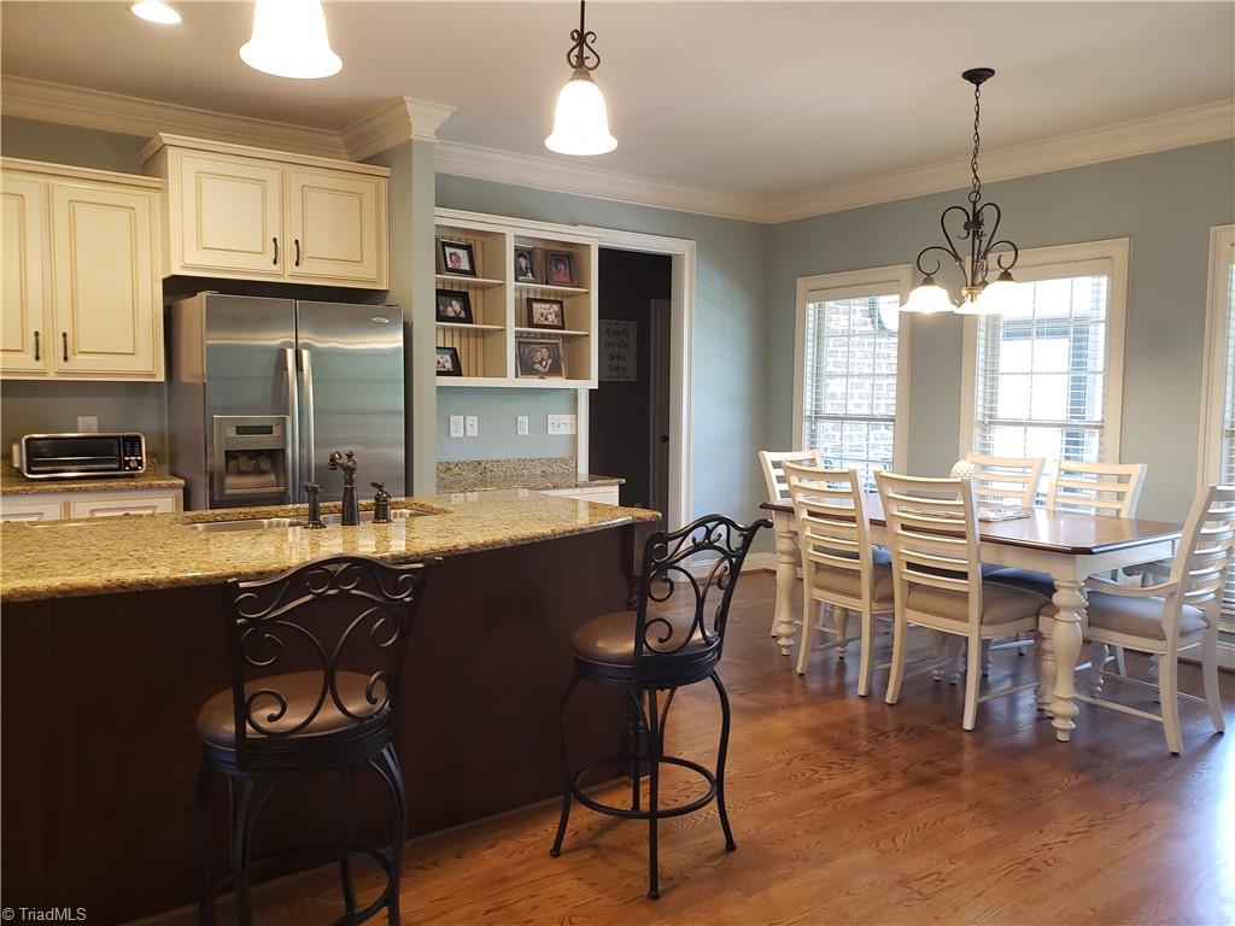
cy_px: 463
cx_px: 618
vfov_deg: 53.1
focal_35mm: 26
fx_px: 928
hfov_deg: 67.3
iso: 250
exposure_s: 1/24
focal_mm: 4.3
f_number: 2.4
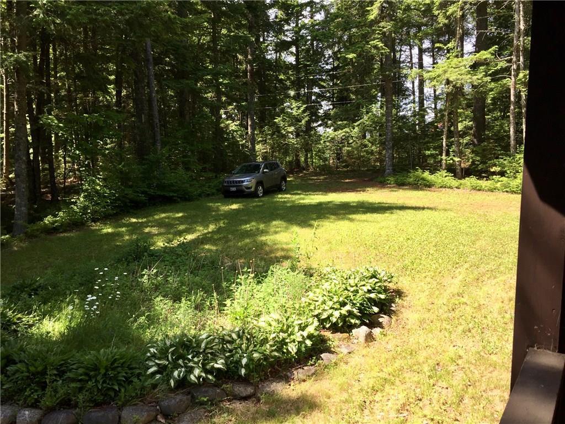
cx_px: 282
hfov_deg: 61.7
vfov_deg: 48.2
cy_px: 212
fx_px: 473
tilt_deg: -5.6
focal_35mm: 29
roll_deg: -0.2
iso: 32
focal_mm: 4.15
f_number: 2.2
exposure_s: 1/670
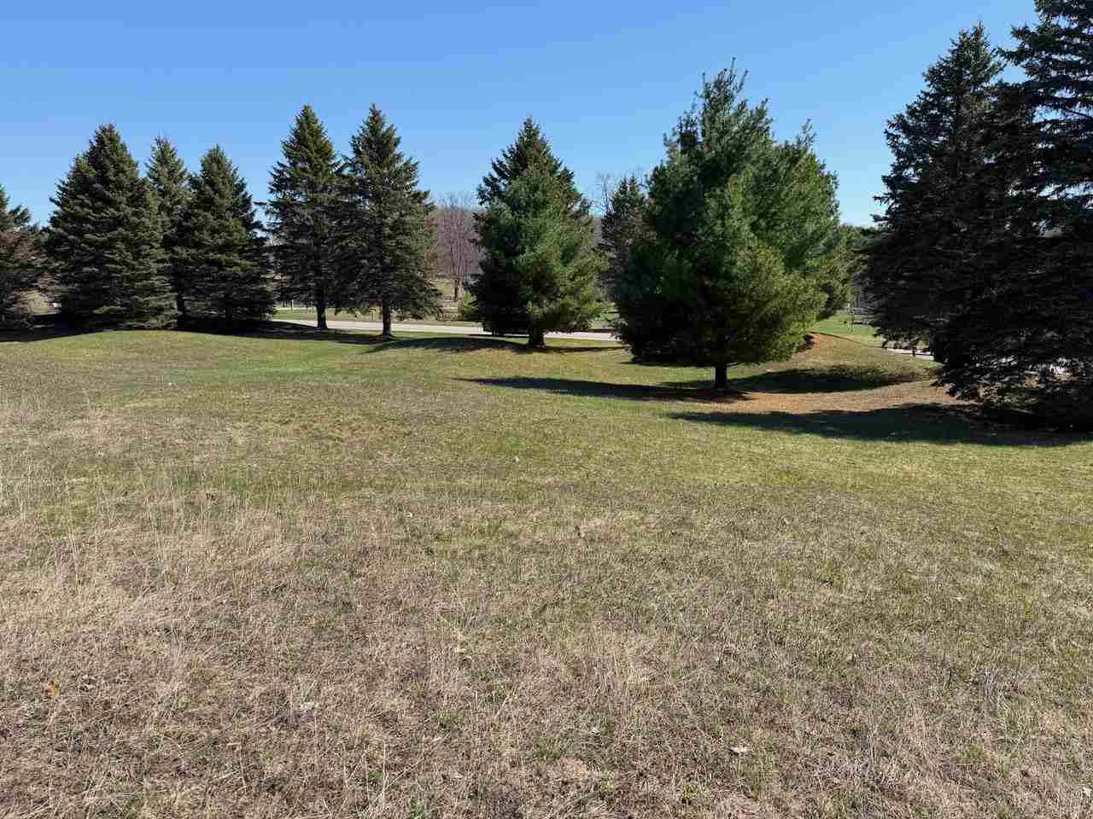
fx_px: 758
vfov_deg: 56.8
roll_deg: +1.1
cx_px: 546
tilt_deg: -9.4
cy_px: 410
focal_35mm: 24
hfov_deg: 71.6
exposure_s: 1/3145
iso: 80
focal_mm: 6.76
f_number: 1.78
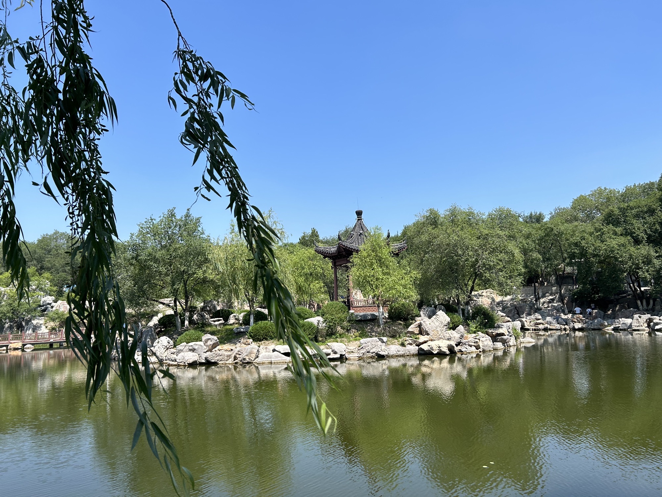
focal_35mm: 26
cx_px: 331
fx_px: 497
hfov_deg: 67.3
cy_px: 248
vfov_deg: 53.1
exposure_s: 1/3356
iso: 50
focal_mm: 5.7
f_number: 1.5
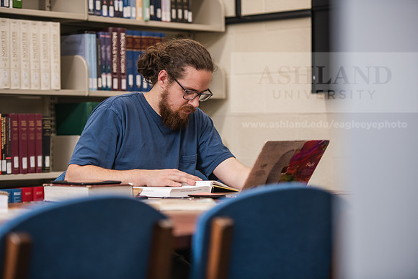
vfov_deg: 12.2
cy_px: 140
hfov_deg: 18.3
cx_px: 209
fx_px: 1301
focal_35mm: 112
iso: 500
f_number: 2.8
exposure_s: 1/200
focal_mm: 112
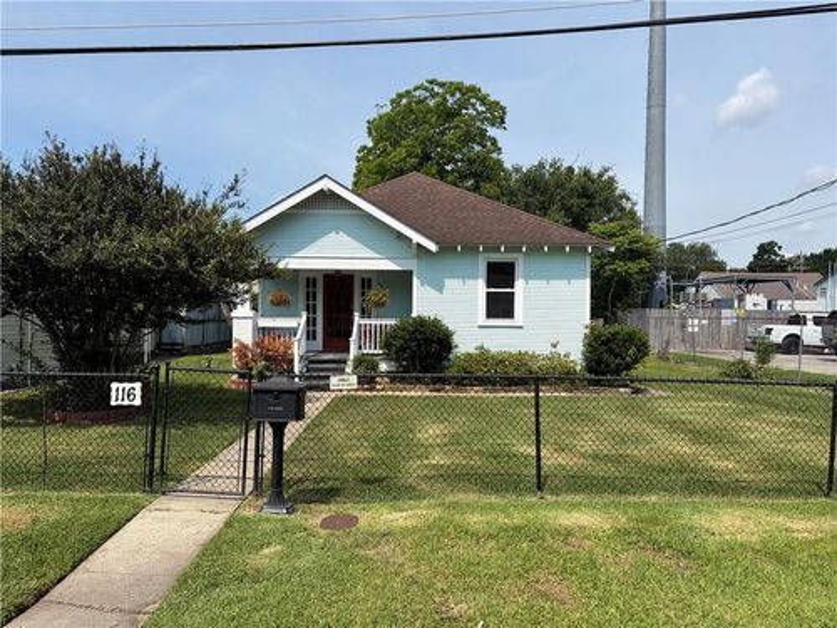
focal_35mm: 26
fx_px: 629
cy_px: 314
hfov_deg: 67.3
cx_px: 418
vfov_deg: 53.1
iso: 50
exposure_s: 1/3831
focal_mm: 5.96
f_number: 1.6
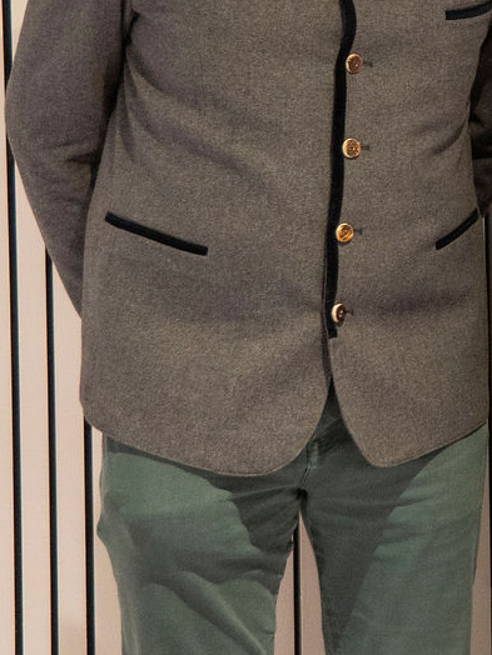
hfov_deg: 10.5
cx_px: 825
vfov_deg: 14.5
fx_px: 2539
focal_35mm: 134
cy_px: 46
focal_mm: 26
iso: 1250
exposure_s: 1/25
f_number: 2.8
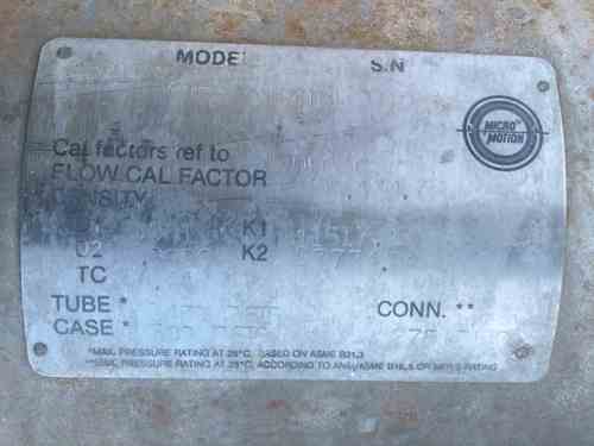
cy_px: 223
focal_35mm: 29
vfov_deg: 48.2
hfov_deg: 61.7
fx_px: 498
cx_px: 297
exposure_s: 1/218
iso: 25
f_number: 2.2
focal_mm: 4.15
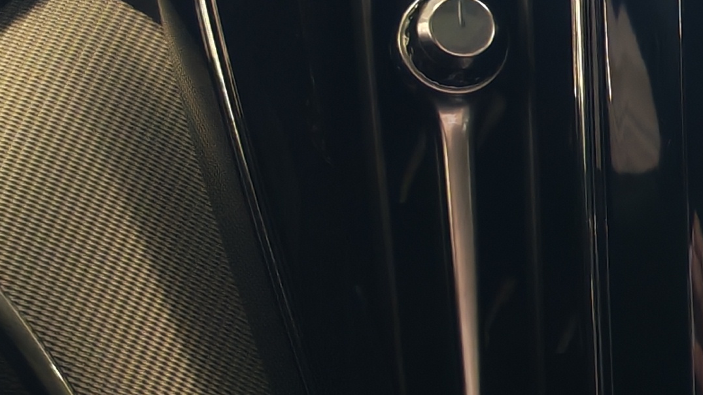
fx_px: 2554
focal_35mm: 137
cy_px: 261
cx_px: 1223
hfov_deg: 14.1
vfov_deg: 8.9
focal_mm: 6.12
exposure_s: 1/50
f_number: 1.9
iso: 709
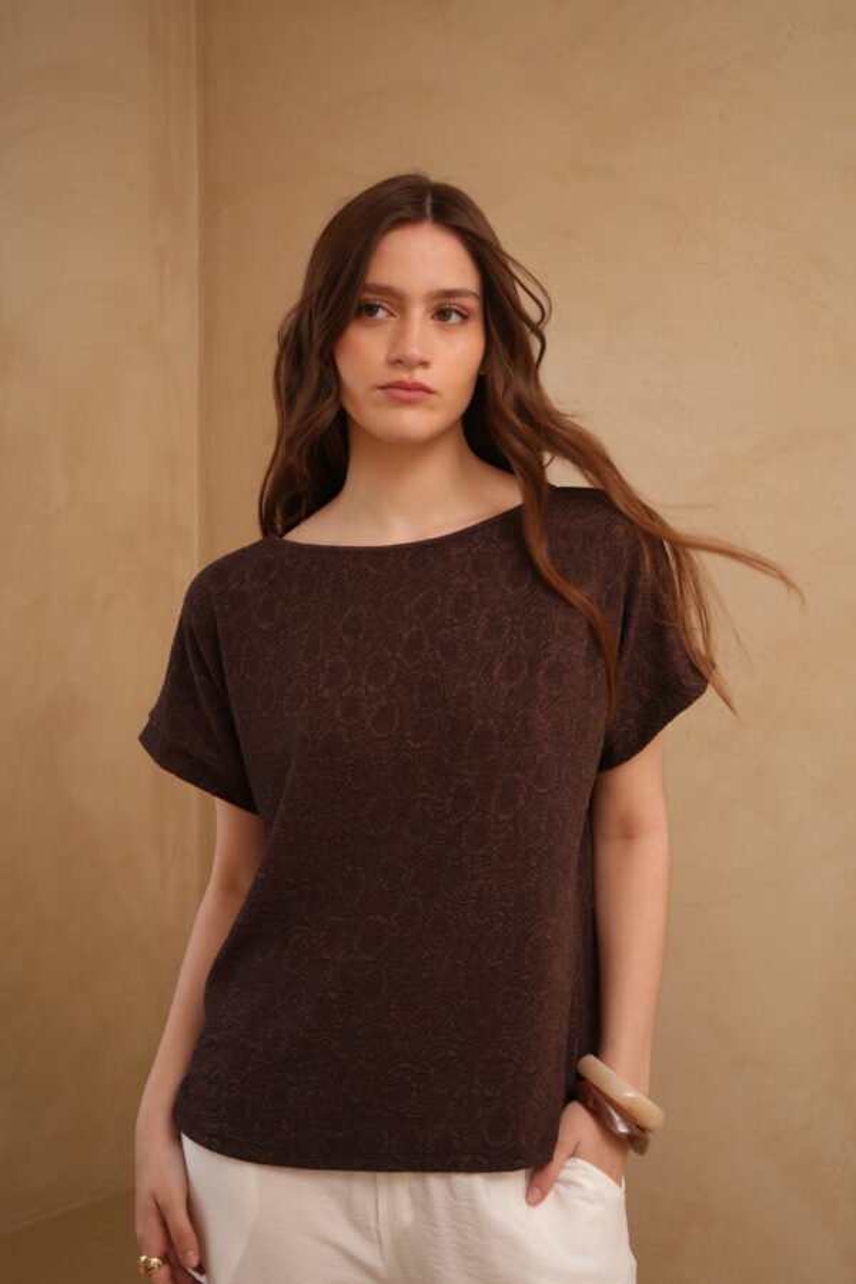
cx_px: 428
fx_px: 1783
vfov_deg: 39.6
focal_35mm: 50
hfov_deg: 27.0
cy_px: 642
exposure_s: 1/125
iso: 640
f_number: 11
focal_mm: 50
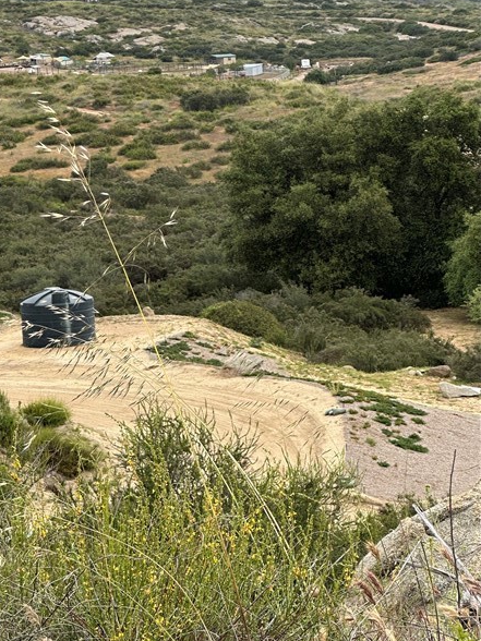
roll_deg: +3.9
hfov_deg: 11.0
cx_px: 63
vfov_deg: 14.7
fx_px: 2483
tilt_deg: -5.0
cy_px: 289
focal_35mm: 134
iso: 32
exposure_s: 1/389
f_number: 2.8
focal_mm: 9
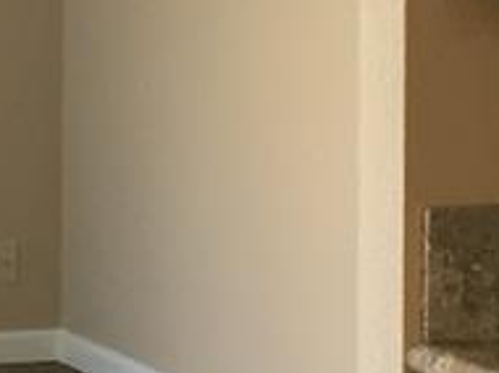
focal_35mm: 229
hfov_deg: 8.6
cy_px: -60
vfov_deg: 6.4
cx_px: 3
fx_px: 3297
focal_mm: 4.15
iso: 64
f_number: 2.2
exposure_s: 1/30
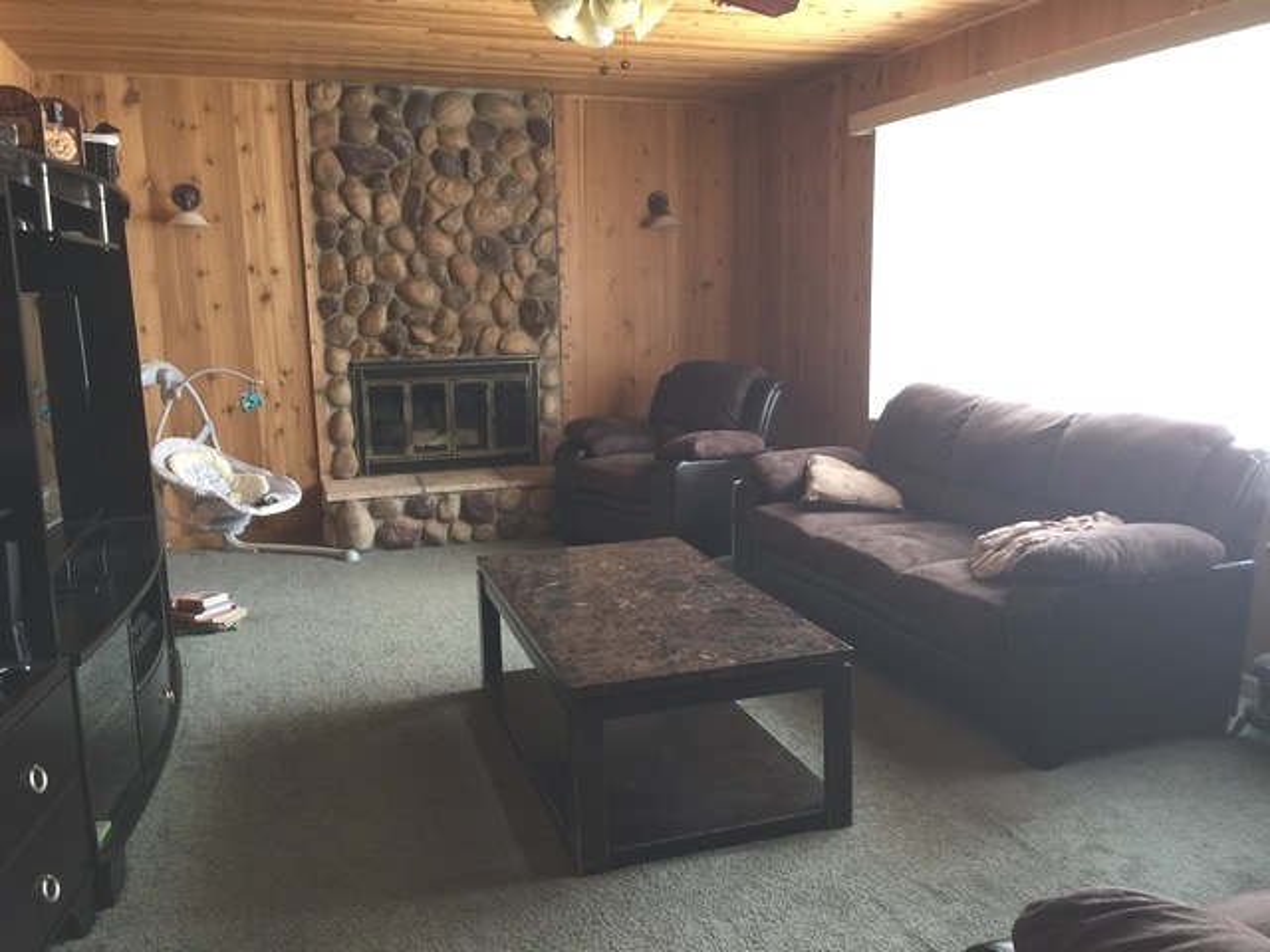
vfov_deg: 48.2
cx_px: 635
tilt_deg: -9.2
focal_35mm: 29
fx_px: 1064
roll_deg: +0.8
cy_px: 476
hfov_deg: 61.7
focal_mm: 4.15
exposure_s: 1/30
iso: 50
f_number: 2.2
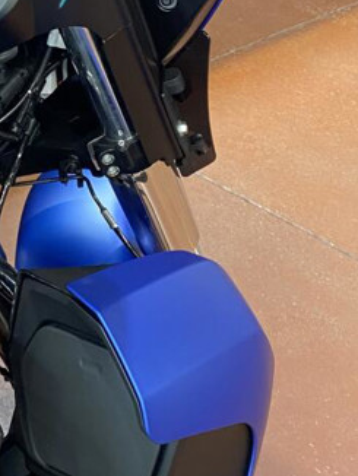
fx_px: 1171
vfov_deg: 22.4
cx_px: -117
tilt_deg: -24.4
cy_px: 39
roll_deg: -5.1
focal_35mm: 85
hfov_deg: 16.4
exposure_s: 1/60
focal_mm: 4.25
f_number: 1.8
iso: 320
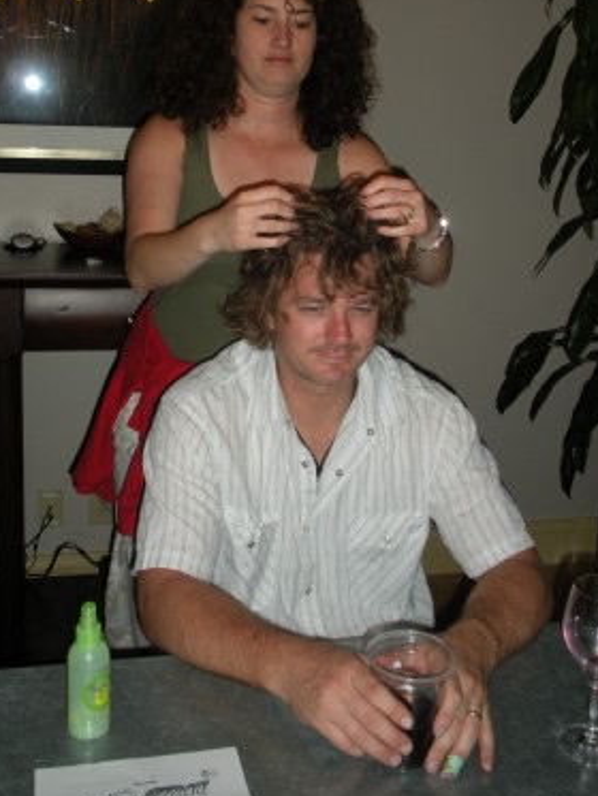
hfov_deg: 32.9
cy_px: 320
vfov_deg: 42.7
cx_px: 288
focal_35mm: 44
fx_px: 1013
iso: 87
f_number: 3.5
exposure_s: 1/60
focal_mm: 6.3
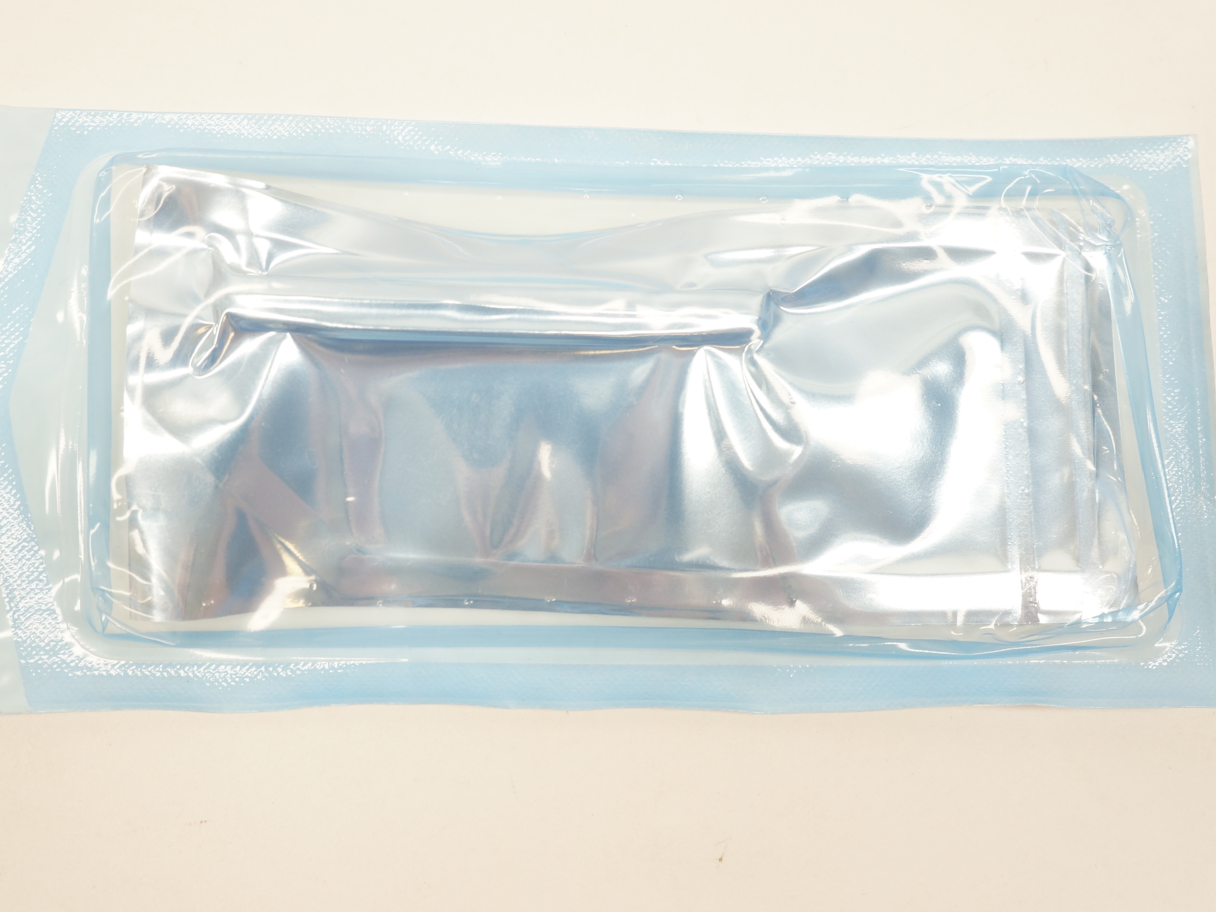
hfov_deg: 55.3
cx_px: 590
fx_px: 1159
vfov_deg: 42.9
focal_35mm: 33
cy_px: 450
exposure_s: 1/60
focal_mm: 20
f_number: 5.6
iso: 400
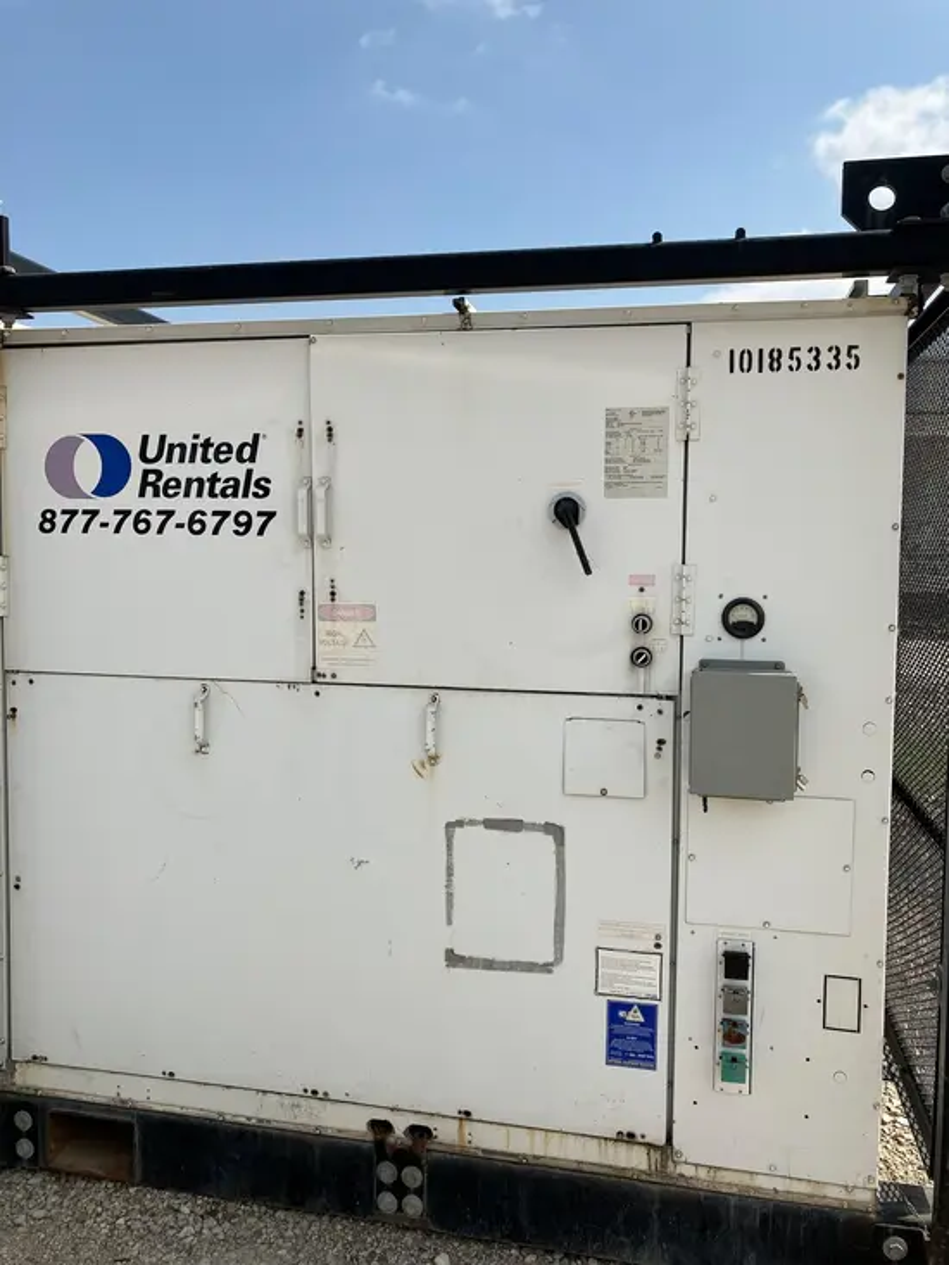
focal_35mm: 28
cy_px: 632
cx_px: 474
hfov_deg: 49.8
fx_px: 1023
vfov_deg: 63.4
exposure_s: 1/3205
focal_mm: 3.99
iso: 32
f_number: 1.8
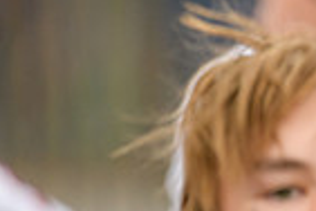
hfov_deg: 1.7
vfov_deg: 1.1
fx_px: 10822
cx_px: 560
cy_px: 143
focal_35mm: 1233
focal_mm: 300
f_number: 2.8
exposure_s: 1/500
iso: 800
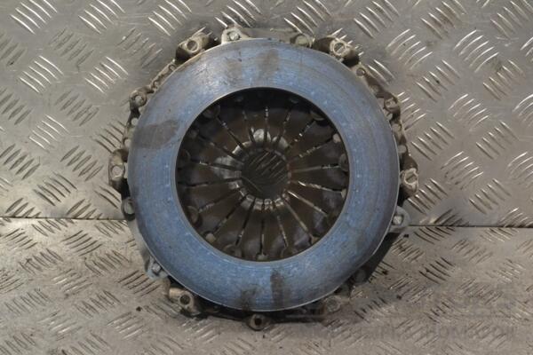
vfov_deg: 18.2
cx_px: 266
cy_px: 178
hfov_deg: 27.0
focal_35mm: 75
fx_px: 1110
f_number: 8
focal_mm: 50
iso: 3200
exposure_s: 1/250
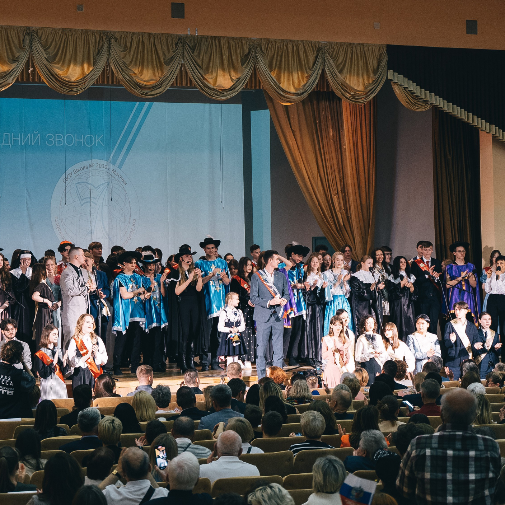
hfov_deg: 20.2
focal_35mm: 86
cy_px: 212
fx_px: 1419
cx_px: 251
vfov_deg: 20.2
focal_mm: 49
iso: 1250
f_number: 2.8
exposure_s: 1/125
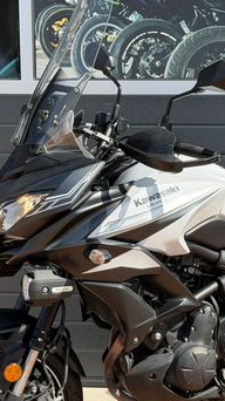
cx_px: 203
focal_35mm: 98
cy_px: 251
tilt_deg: -8.1
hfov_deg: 12.2
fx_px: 1041
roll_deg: +0.4
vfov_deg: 21.7
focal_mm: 6.76
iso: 80
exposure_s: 1/2762
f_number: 1.78
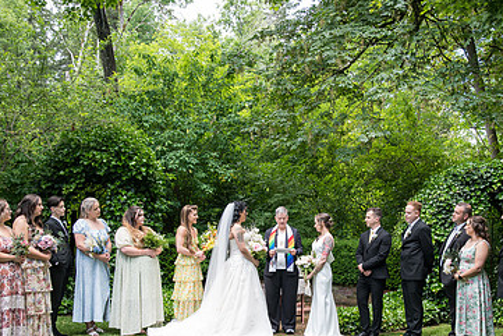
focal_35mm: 45
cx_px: 283
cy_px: 253
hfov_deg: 43.5
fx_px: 629
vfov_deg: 29.4
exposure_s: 1/400
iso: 640
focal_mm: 28
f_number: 3.5
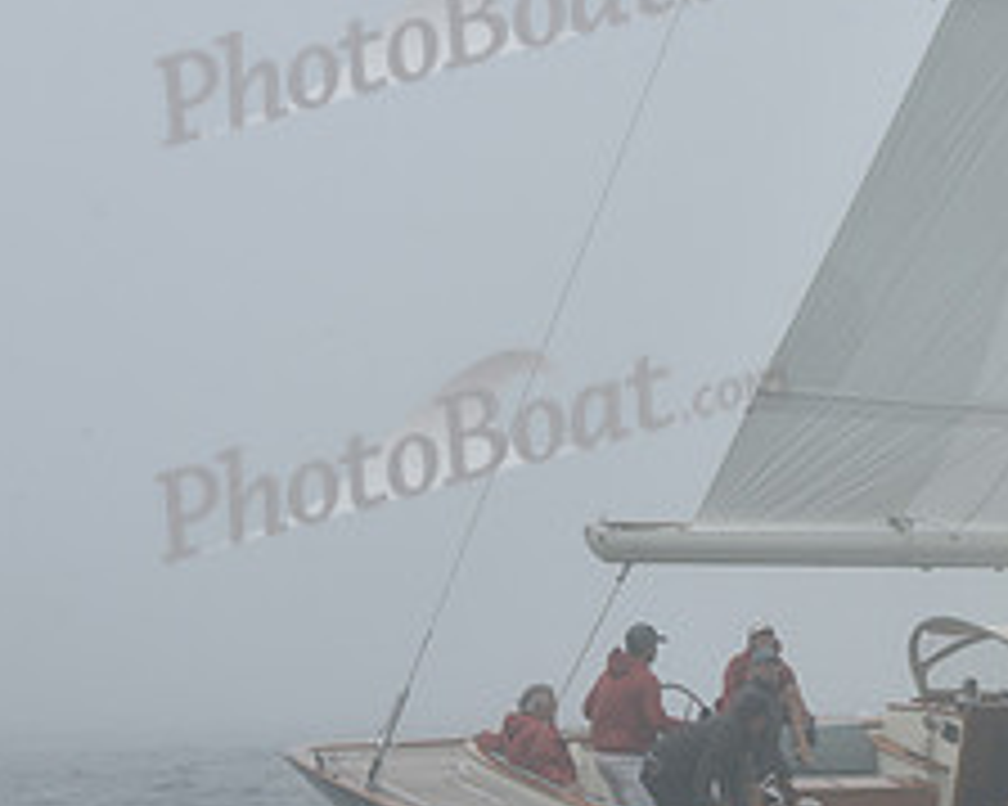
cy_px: 615
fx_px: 5069
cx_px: 1026
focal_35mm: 170
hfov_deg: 11.2
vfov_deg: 9.1
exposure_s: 1/800
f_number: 10
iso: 250
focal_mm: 70
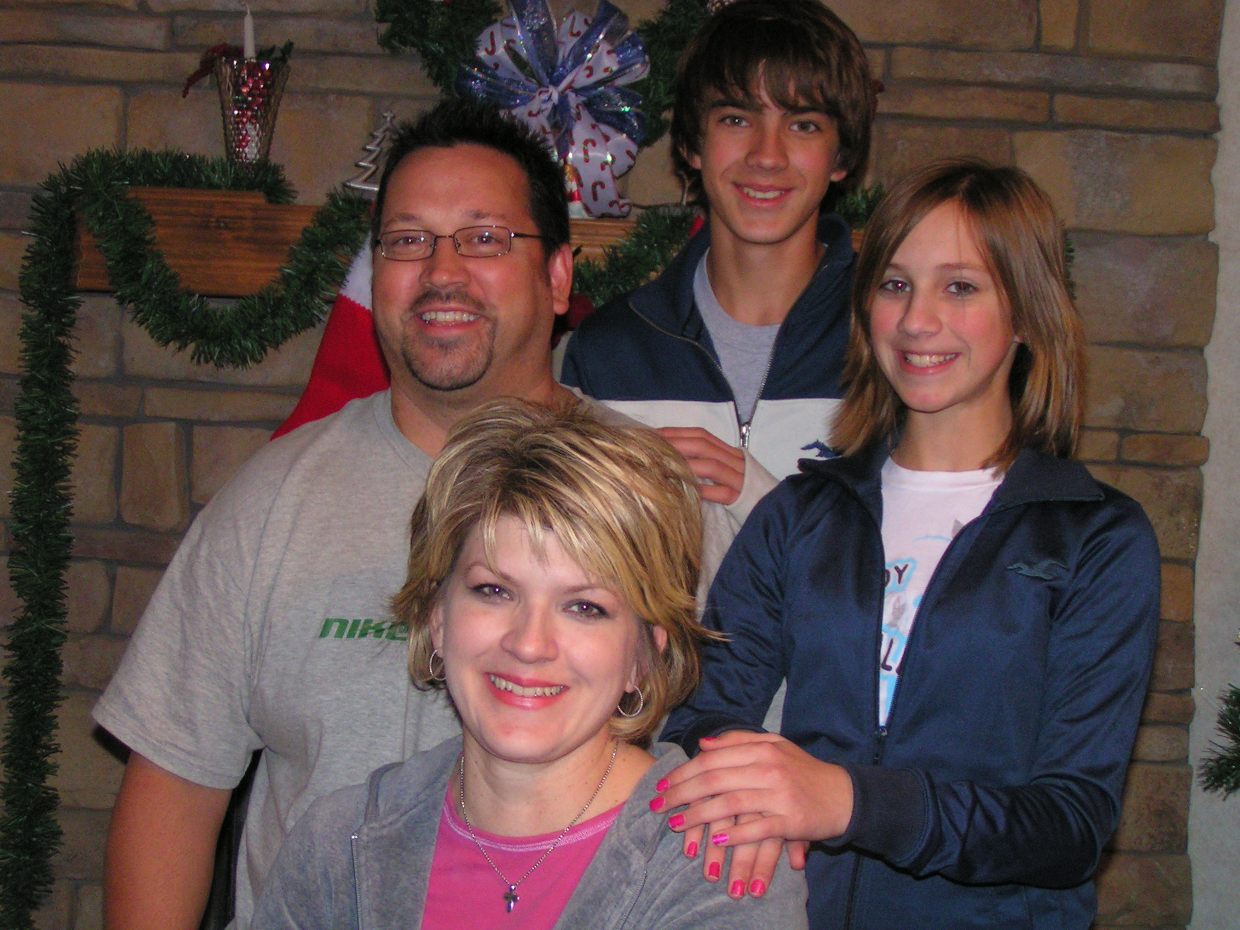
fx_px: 2042
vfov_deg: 25.7
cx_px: 620
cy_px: 465
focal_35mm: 57
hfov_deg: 33.8
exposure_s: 1/60
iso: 200
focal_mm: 8.7
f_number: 3.2
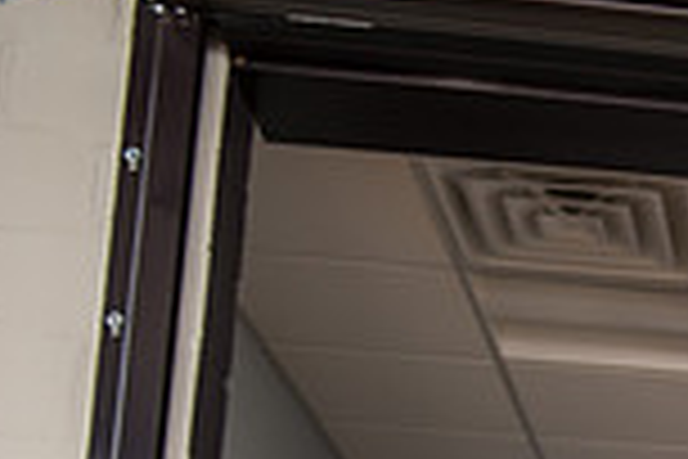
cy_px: 803
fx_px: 2312
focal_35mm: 121
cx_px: 1273
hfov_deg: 14.6
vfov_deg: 10.7
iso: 400
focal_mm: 32
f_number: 2.8
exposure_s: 1/250
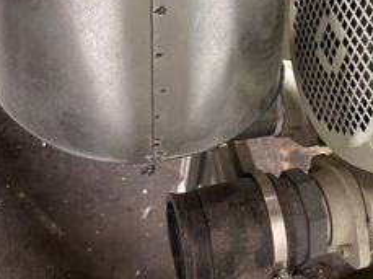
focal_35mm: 42
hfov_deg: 42.1
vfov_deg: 34.1
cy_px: 106
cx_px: 318
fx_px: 452
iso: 320
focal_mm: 6.86
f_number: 1.78
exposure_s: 1/60
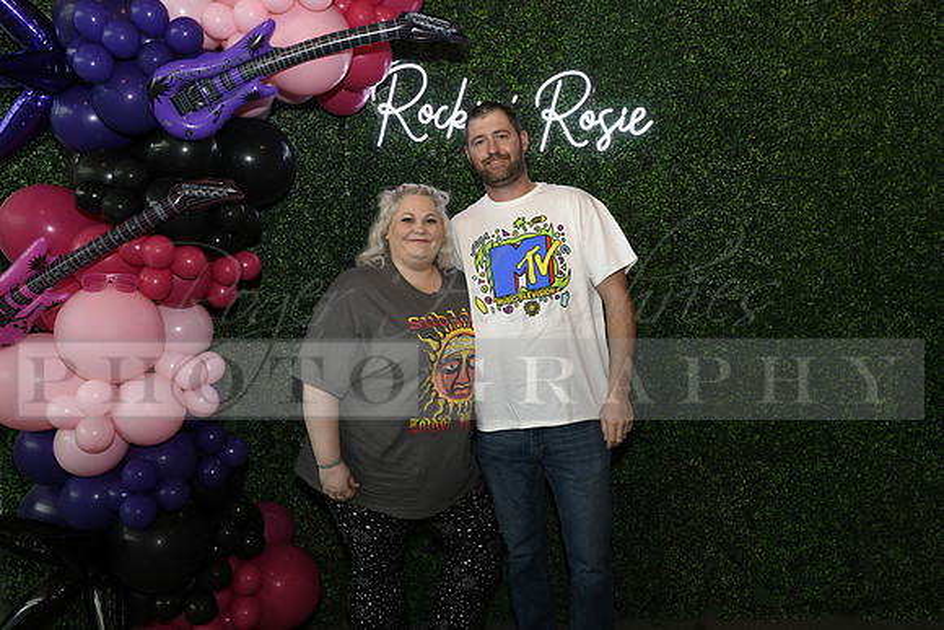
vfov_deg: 45.0
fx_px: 761
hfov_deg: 63.6
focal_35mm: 29
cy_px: 315
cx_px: 472
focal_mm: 29
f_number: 6.3
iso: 500
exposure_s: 1/60
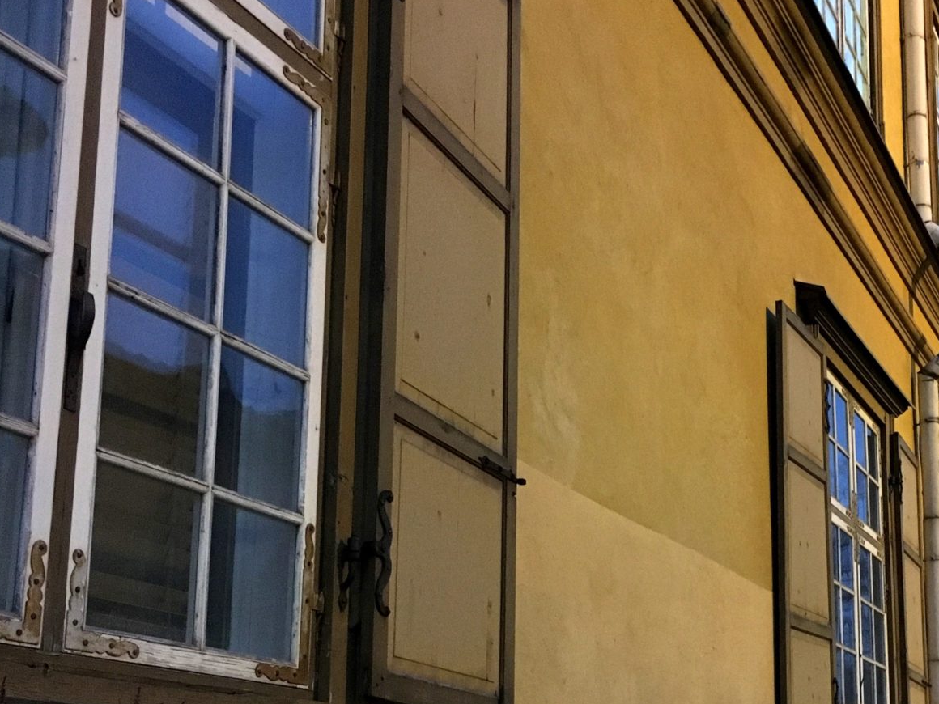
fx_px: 1356
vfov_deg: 28.6
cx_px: 698
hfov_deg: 37.3
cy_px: 552
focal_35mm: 50
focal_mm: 4.15
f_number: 2.2
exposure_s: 1/17
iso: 250
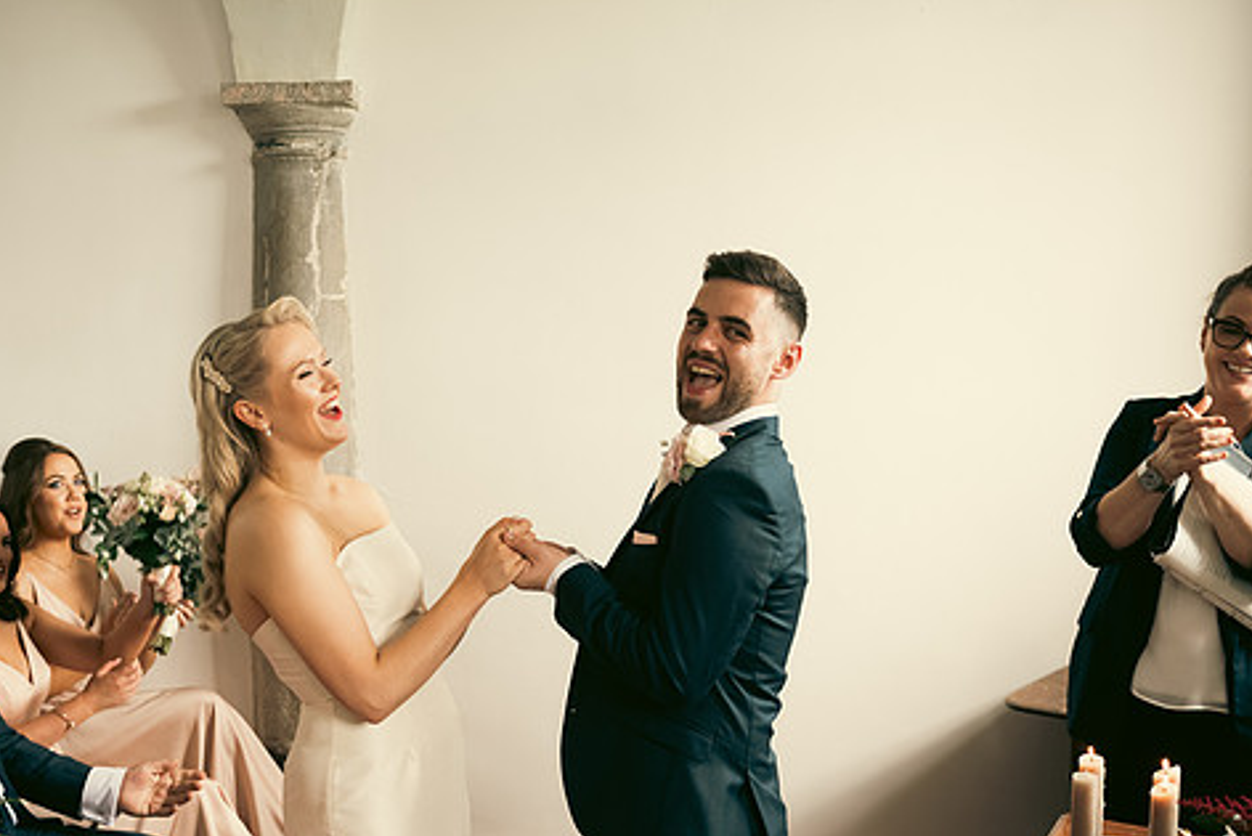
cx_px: 501
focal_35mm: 43
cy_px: 487
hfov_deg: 45.2
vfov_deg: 31.2
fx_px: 1496
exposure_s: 1/160
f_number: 3.5
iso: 800
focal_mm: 35
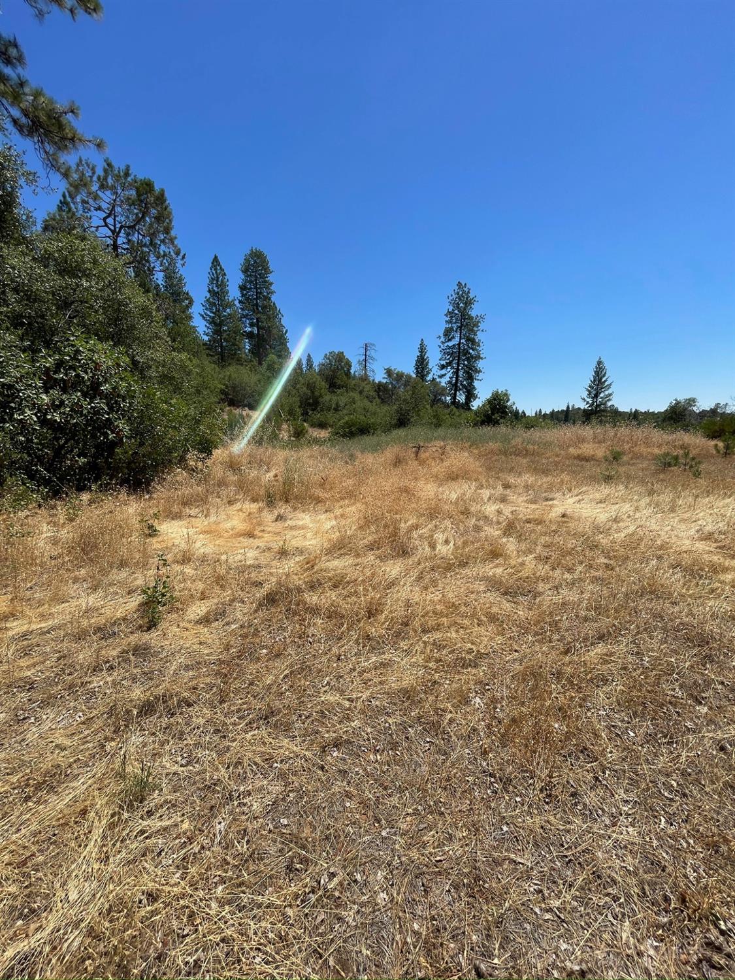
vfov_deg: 106.2
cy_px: 490
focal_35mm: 13
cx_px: 368
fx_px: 368
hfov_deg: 89.9
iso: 25
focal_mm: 1.54
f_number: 2.4
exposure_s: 1/1229
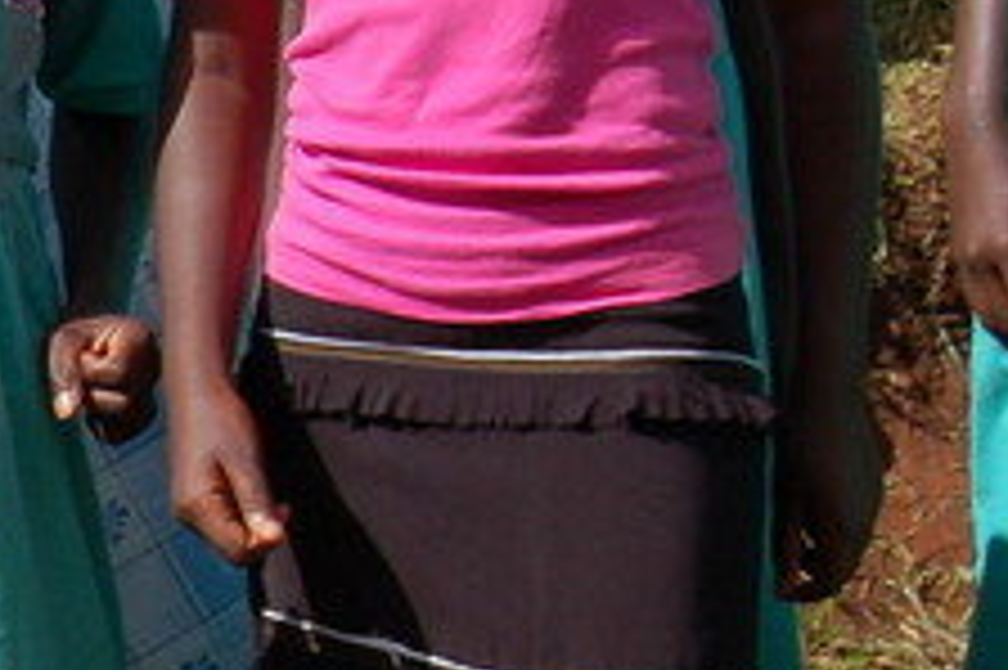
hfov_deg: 7.6
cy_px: 501
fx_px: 7302
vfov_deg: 5.3
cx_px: -918
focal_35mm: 261
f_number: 9
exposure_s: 1/320
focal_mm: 38
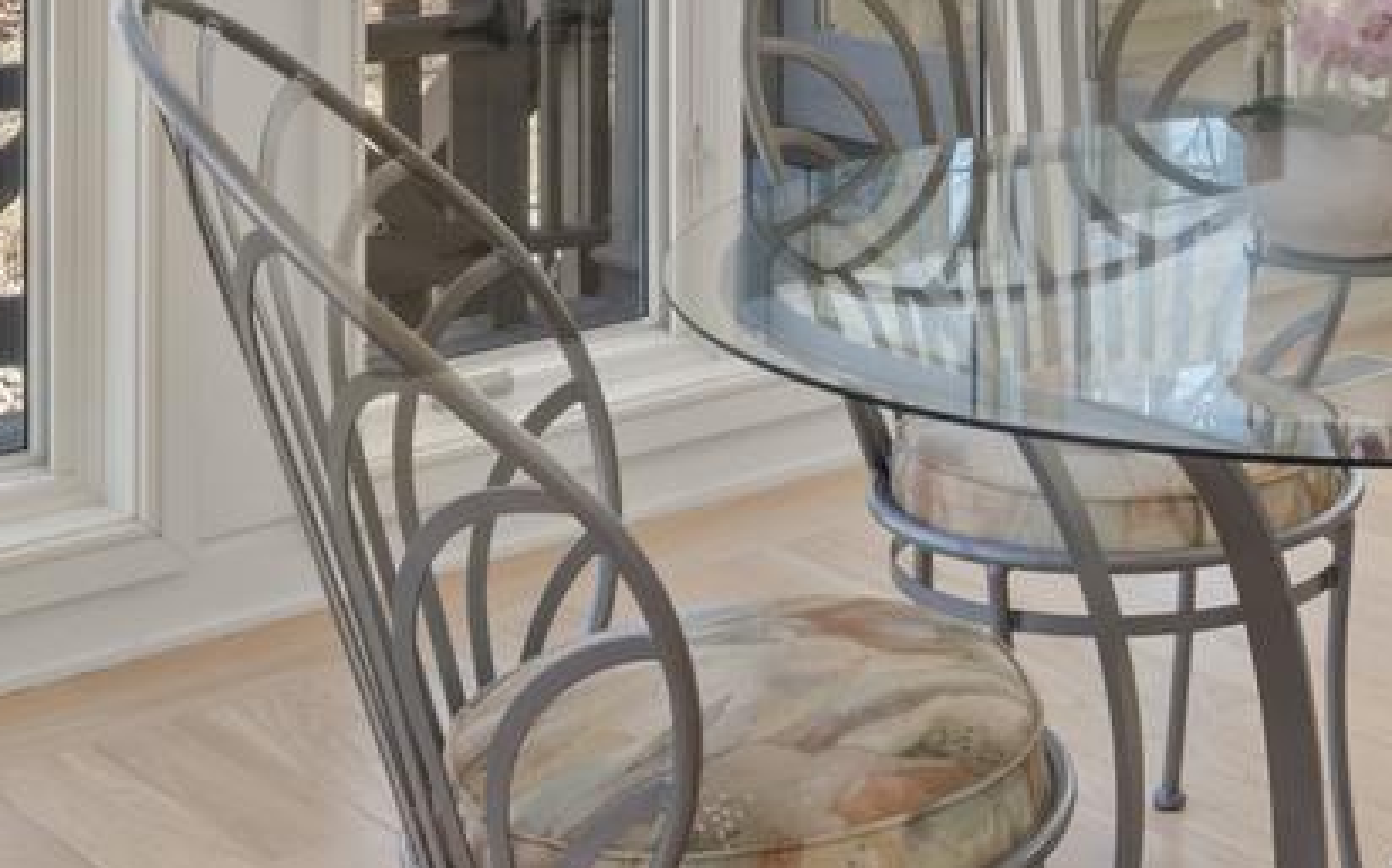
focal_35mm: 76
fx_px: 2882
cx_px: 1243
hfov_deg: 26.3
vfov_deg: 15.9
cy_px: -373
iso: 160
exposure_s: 1/5
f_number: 16
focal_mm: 15
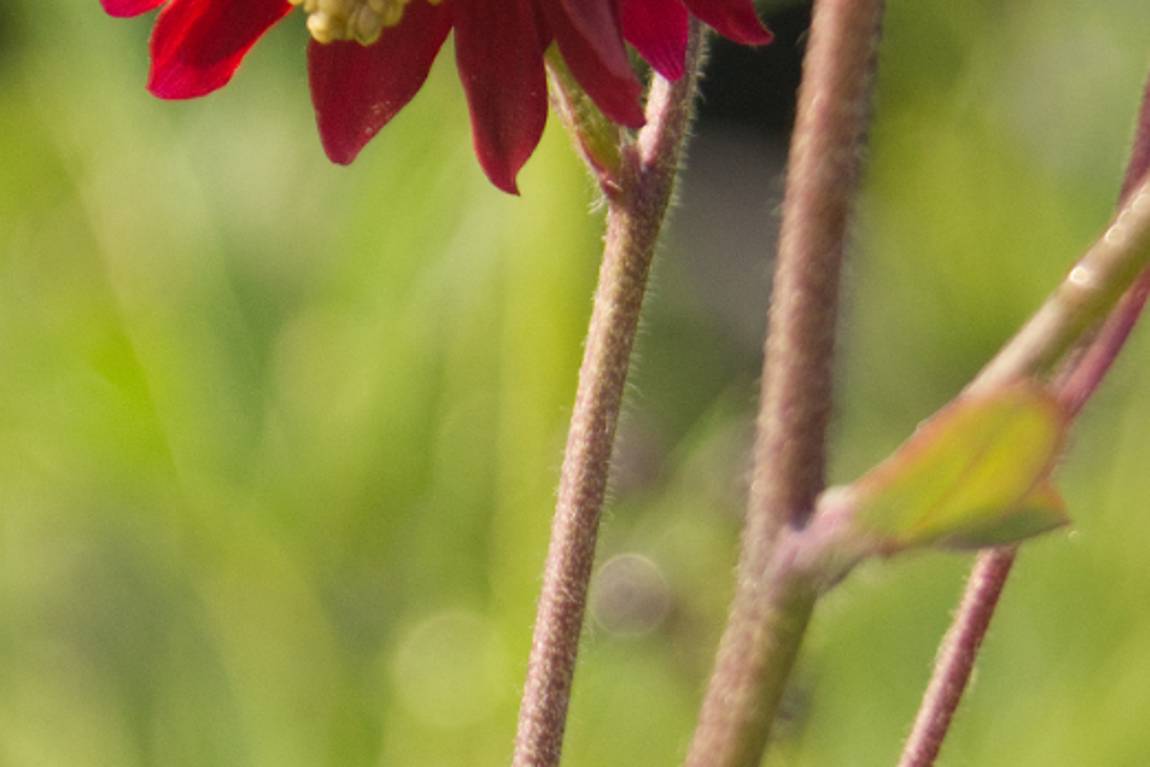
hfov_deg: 14.8
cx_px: 789
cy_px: 95
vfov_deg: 9.9
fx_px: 4408
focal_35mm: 138
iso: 200
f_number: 5.6
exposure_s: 1/500
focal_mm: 40
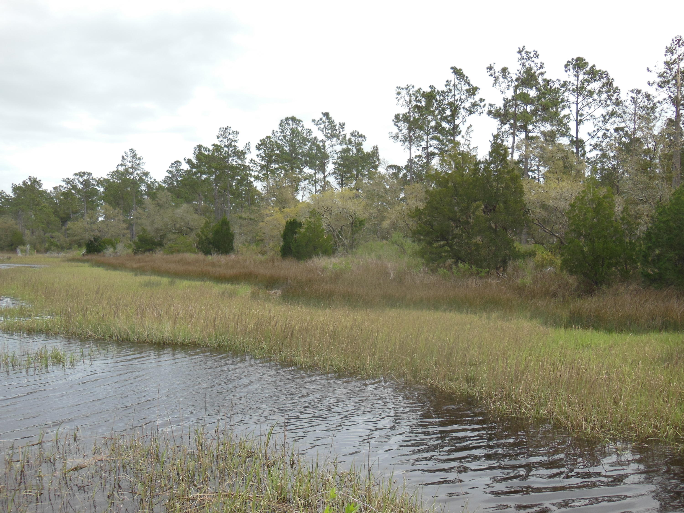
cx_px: 342
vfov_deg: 36.8
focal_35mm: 39
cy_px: 256
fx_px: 771
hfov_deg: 47.9
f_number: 4.1
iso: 125
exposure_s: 1/400
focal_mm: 6.9
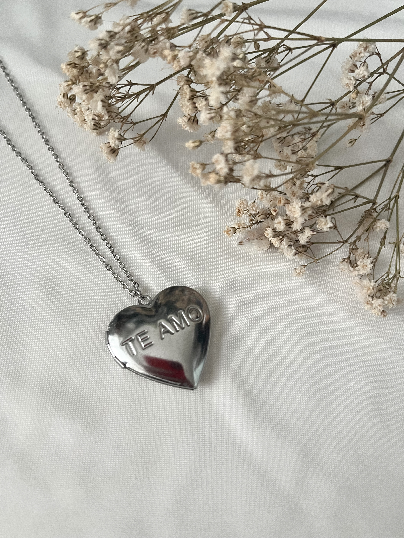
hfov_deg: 53.1
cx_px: 202
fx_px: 405
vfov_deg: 67.3
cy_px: 269
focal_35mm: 26
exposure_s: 1/60
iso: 320
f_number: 1.6
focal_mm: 5.1
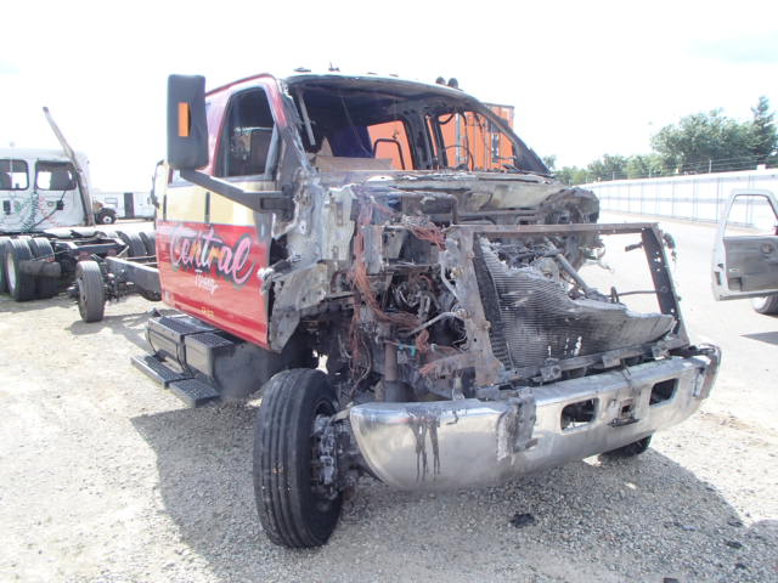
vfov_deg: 49.7
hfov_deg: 63.4
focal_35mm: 28
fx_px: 629
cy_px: 292
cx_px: 389
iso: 100
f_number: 3.9
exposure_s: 1/250
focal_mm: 5
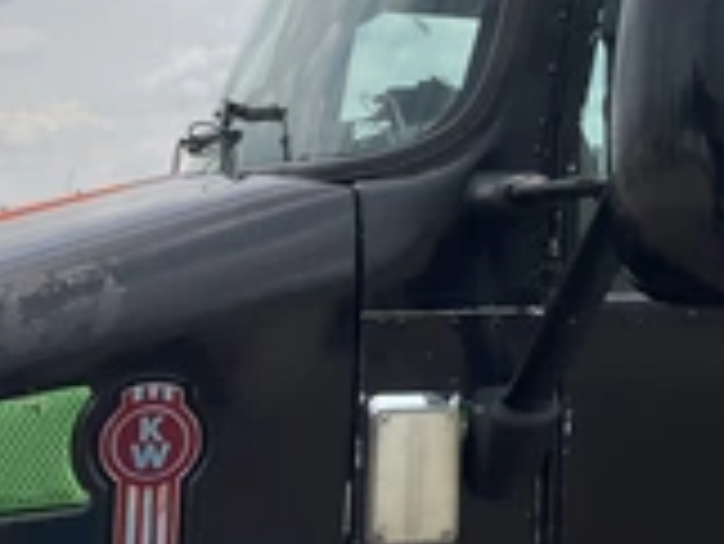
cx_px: 800
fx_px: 1507
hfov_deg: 25.1
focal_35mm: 72
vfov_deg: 20.1
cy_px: 49
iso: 25
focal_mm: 3
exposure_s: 1/2427
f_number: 1.8
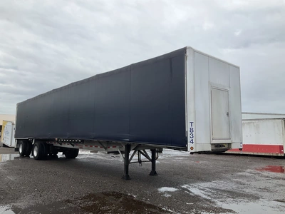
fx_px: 239
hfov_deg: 61.7
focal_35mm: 29
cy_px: 107
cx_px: 142
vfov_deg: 48.2
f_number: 1.8
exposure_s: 1/1250
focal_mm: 3
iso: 25
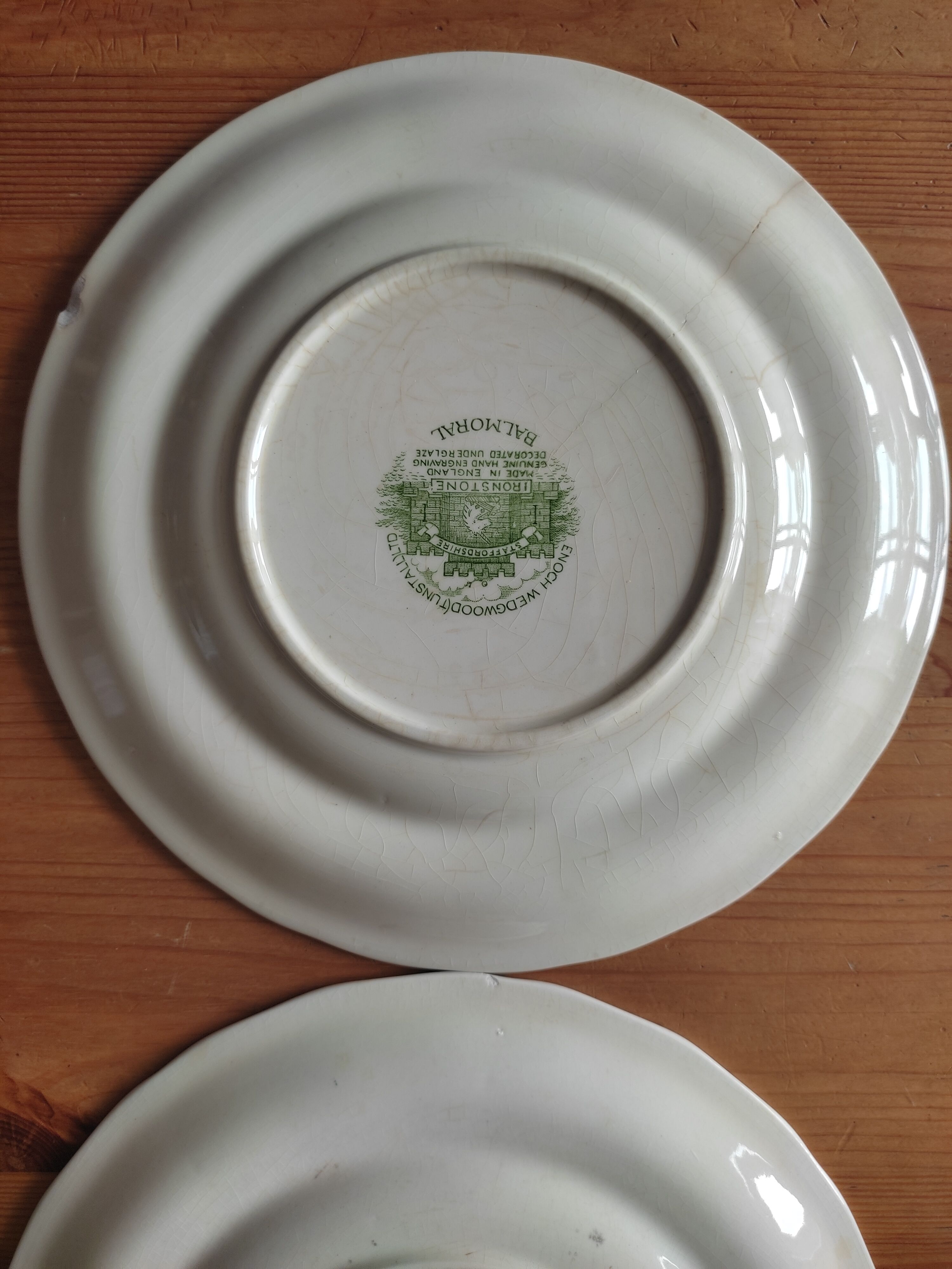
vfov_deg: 67.3
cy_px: 634
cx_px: 476
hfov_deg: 53.1
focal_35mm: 26
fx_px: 953
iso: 100
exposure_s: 1/120
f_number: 1.79
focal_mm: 4.74
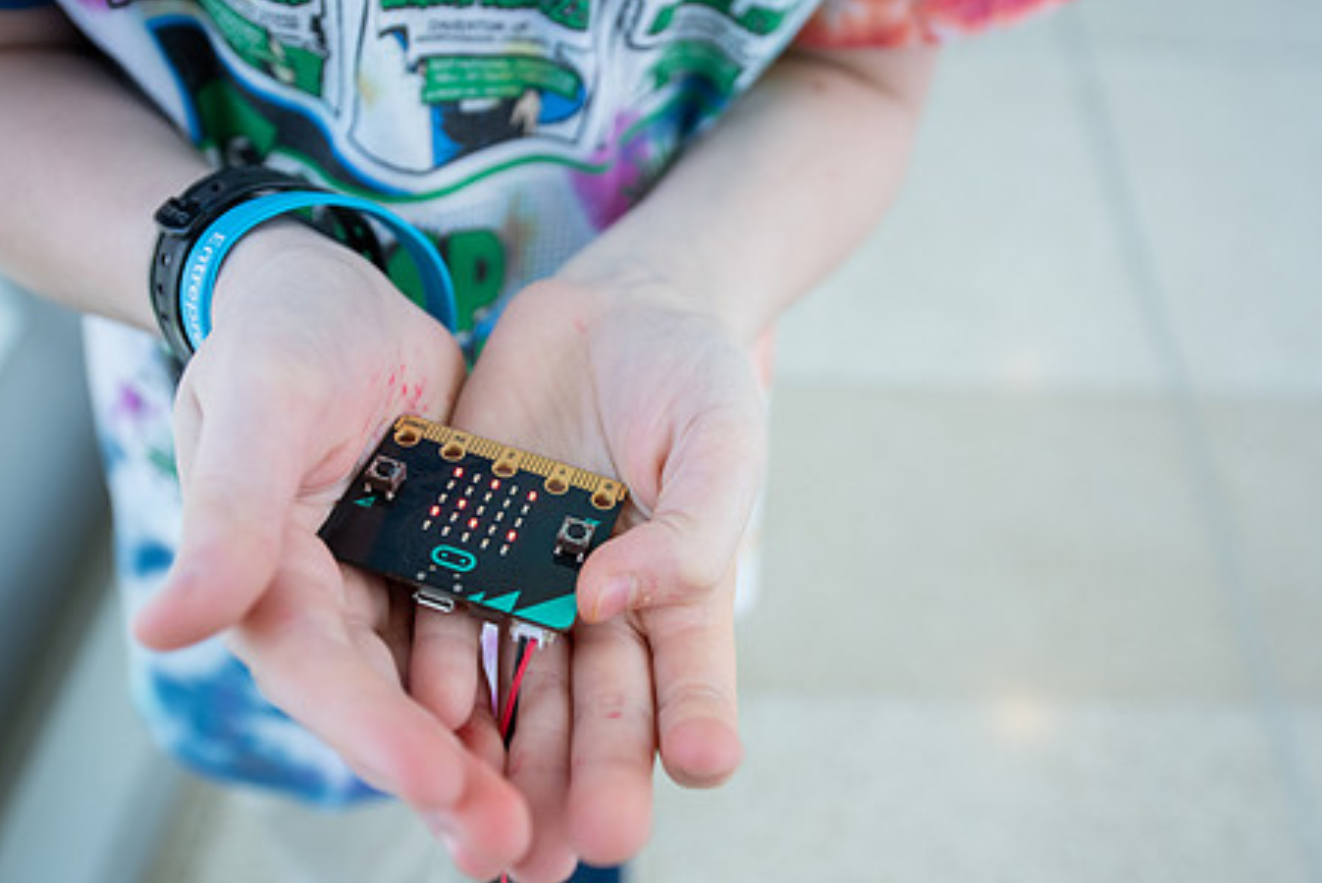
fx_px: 1139
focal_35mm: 31
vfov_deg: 42.3
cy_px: 511
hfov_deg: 60.2
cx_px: 645
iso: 640
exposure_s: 1/500
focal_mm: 24
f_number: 3.2
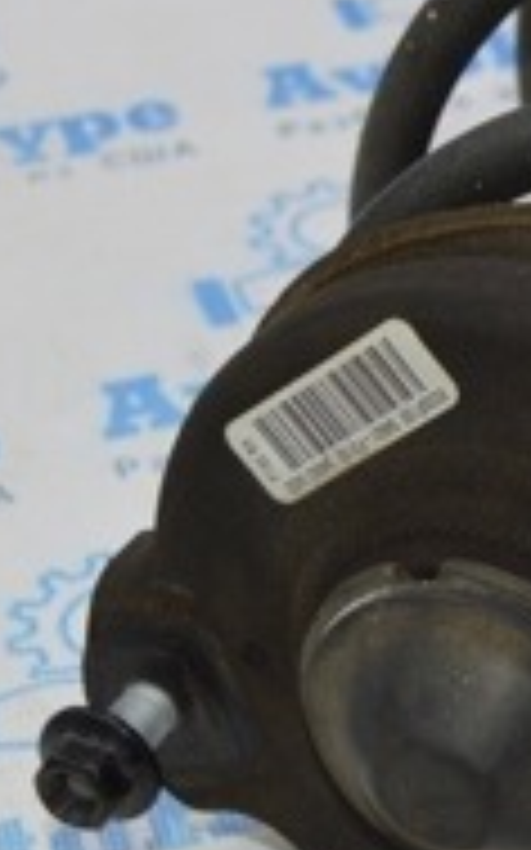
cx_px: 626
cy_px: 290
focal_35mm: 124
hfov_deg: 10.4
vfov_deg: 16.8
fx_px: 2873
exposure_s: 1/125
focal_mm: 24
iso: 400
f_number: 4
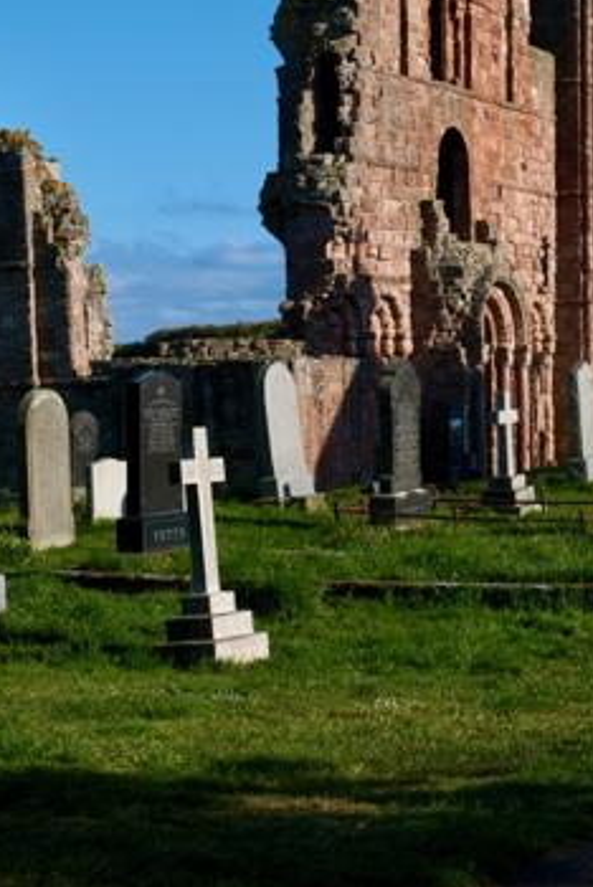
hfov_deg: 18.5
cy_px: 304
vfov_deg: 27.2
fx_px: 1825
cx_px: 294
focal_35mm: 74
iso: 160
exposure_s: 1/320
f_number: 8
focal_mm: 35.8
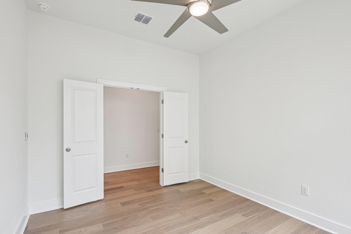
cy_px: 125
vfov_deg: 70.3
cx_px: 168
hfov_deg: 93.2
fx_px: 166
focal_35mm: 17
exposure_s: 1/30
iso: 100
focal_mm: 15
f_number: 6.7
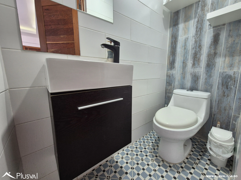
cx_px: 120
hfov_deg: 106.2
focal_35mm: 13
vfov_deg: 89.9
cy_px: 90
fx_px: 91
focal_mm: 2.2
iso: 200
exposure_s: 1/60
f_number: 2.2
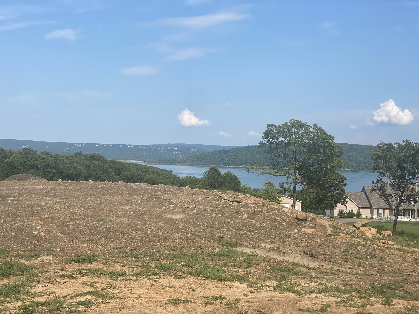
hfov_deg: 36.8
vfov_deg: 28.0
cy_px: 157
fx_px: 629
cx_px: 210
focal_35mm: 52
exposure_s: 1/1597
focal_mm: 6
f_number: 2
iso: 20
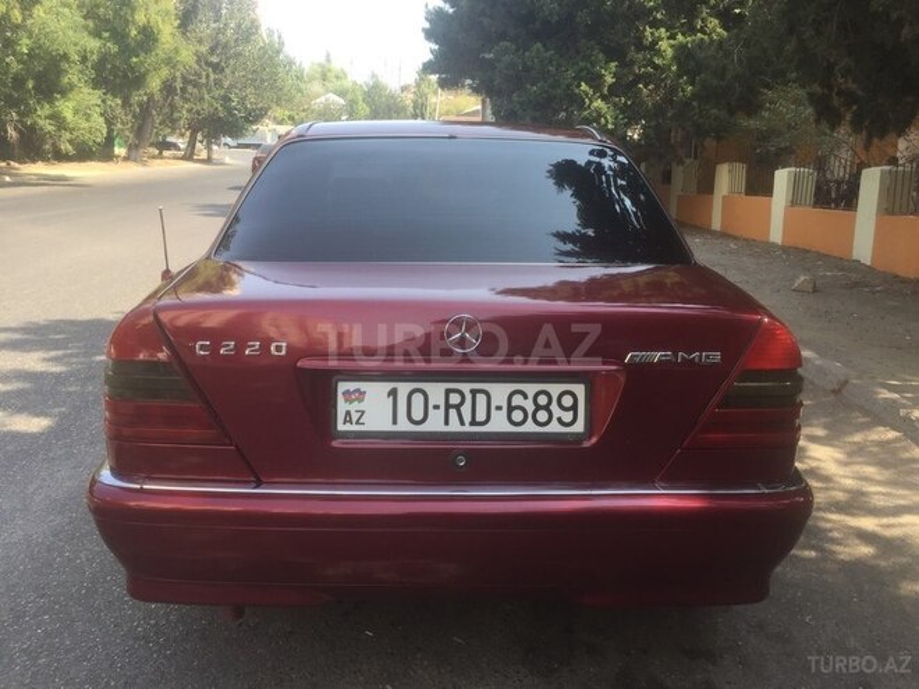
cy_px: 344
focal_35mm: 29
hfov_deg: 61.7
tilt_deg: -9.9
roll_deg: -1.2
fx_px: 770
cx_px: 460
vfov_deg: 48.2
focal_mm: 4.15
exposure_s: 1/408
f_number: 2.2
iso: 32
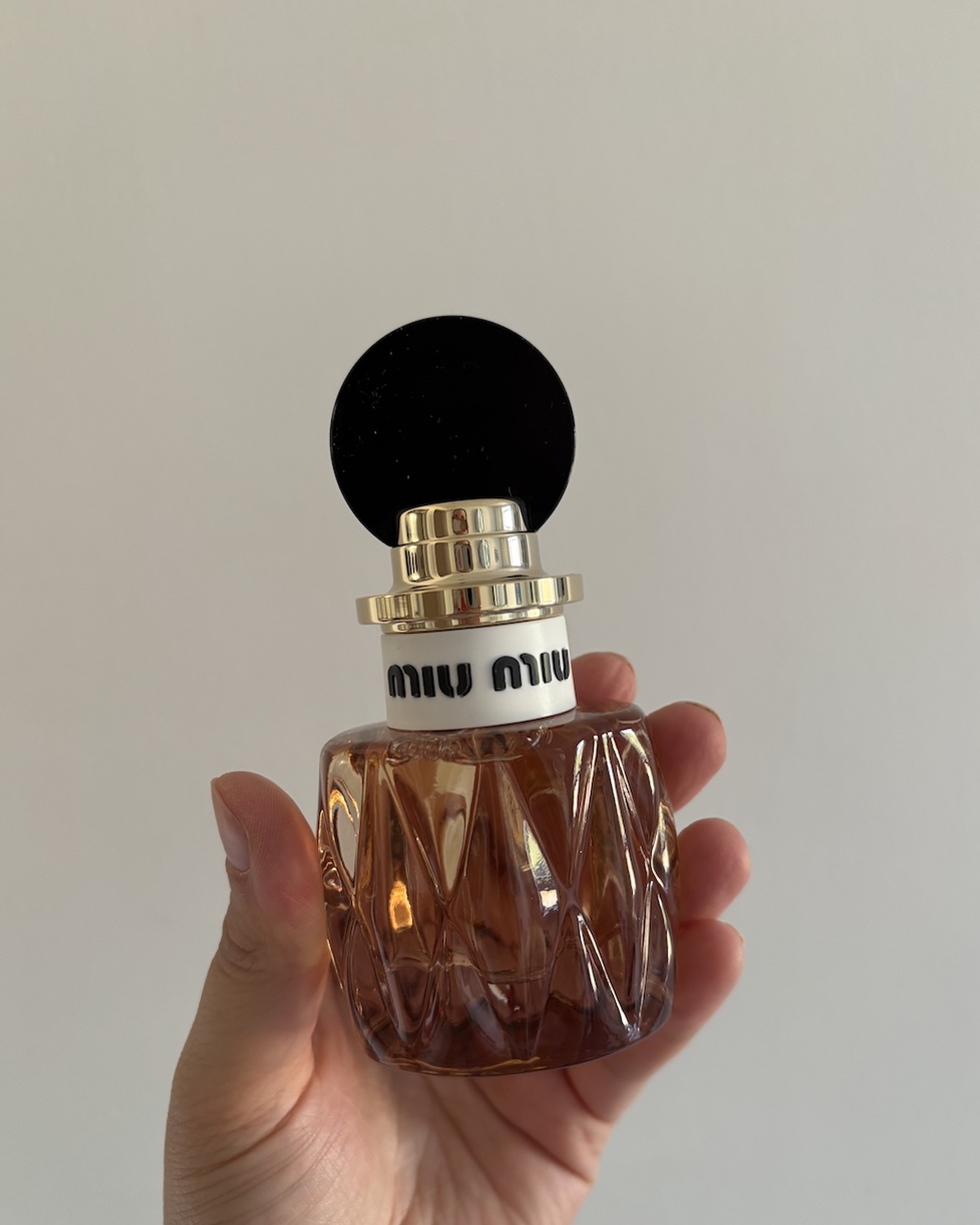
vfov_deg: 62.1
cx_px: 498
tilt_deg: -8.7
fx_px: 1015
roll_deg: +2.8
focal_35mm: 28
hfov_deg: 51.5
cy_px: 665
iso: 160
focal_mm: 5.96
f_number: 1.6
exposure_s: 1/60
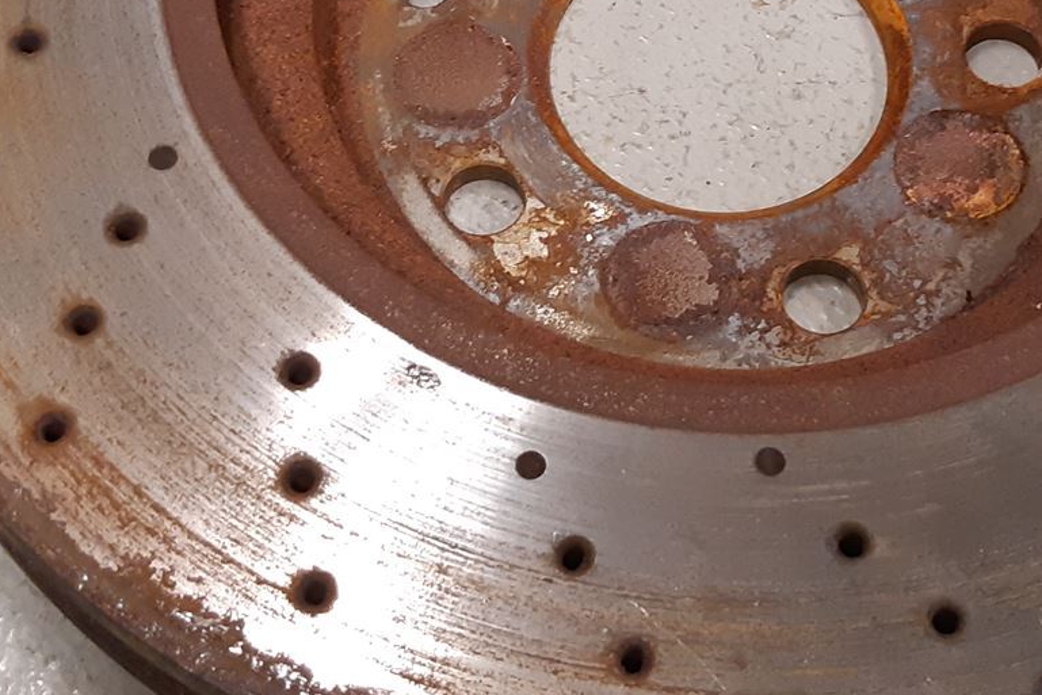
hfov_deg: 28.0
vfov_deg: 18.7
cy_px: 131
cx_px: 641
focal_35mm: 72
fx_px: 2084
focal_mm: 3.93
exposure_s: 1/50
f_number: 1.7
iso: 200
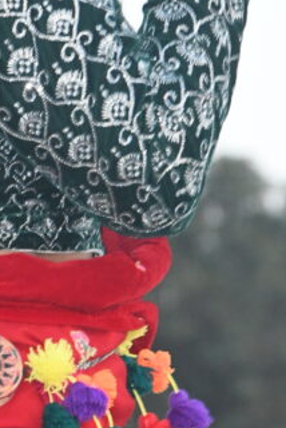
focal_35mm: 755
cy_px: 108
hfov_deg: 1.8
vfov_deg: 2.7
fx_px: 8977
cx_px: 39
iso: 2500
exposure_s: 1/160
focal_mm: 140
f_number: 5.6
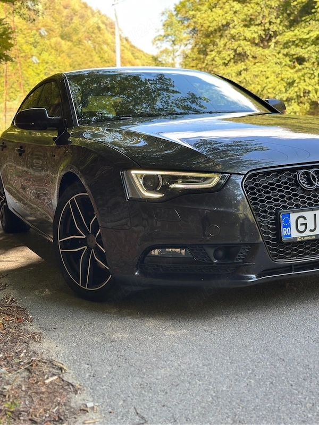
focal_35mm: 48
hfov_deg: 30.3
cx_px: 160
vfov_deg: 39.7
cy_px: 212
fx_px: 590
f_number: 1.78
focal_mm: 6.86
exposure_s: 1/245
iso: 80
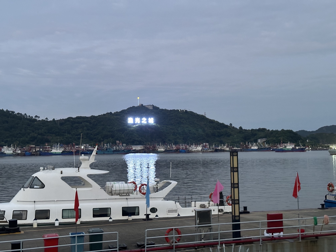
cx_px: 168
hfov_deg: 39.7
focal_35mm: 48
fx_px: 466
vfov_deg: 30.3
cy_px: 126
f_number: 1.78
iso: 640
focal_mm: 6.86
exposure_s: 1/30
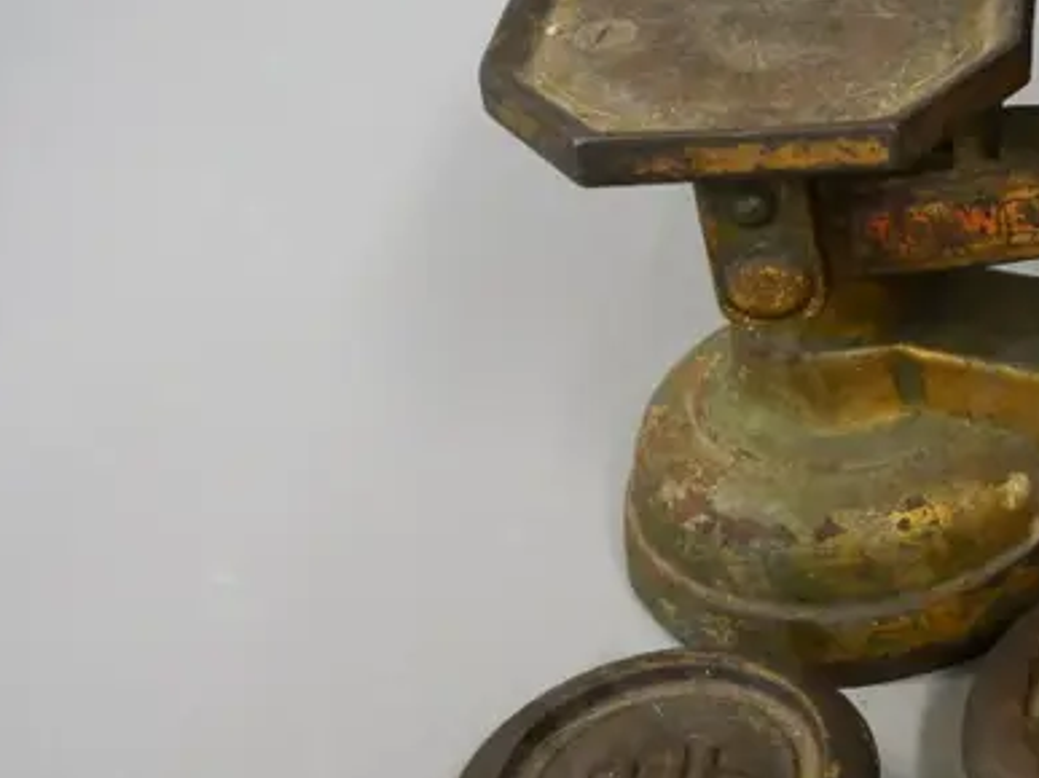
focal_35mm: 90
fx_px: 2701
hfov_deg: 19.9
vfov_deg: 16.3
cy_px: 169
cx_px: 1361
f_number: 5
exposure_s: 1/60
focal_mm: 17
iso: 3200
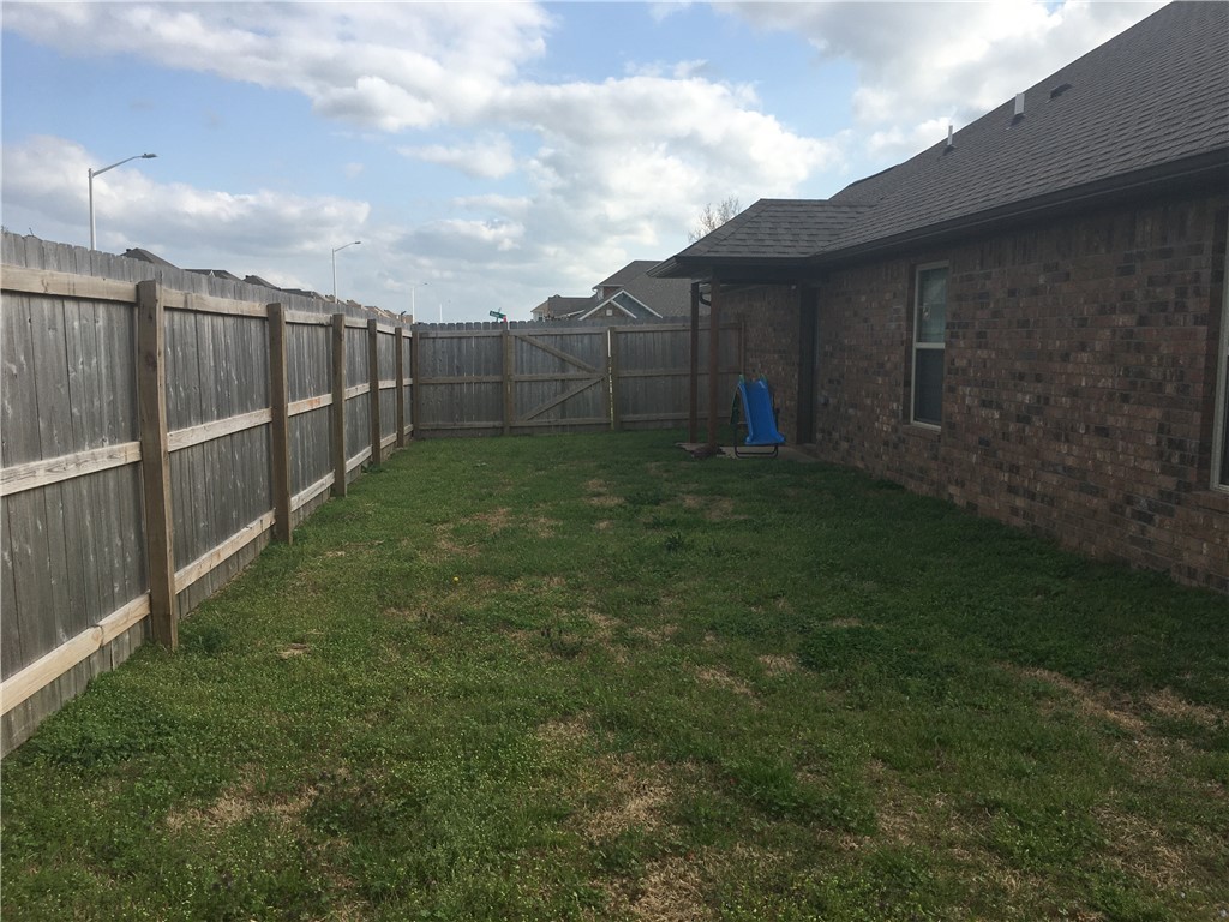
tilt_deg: -5.8
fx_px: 1030
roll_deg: -0.7
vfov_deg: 48.2
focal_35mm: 29
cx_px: 614
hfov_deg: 61.7
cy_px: 461
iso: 25
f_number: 2.2
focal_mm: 4.15
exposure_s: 1/1261
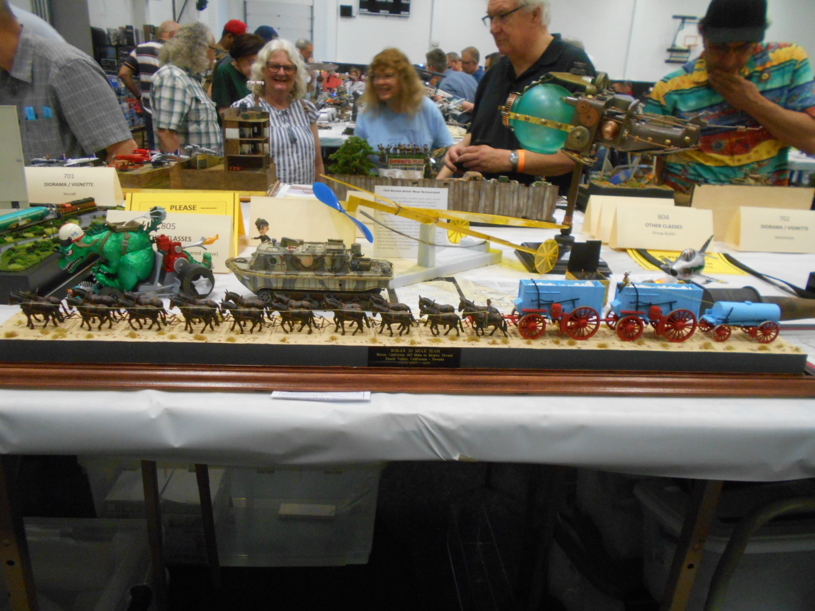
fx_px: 612
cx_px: 408
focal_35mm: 26
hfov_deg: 67.3
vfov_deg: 53.1
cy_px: 306
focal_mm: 4.6
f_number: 3.2
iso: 400
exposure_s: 1/20
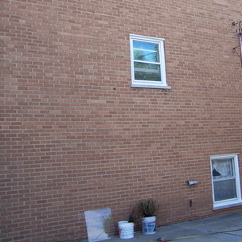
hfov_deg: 32.2
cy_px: 65
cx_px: 139
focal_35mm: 53
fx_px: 419
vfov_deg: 31.7
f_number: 2.8
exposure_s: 1/200
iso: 80
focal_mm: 6.3
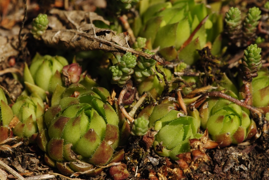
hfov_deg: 16.0
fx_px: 954
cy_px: 90
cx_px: 134
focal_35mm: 128
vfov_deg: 10.8
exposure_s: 1/200
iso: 100
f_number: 10
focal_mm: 85
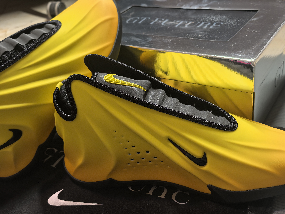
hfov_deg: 50.1
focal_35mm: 37
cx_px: 142
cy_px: 107
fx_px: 305
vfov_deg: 38.7
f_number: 2
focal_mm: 6.98
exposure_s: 1/33.3
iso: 320
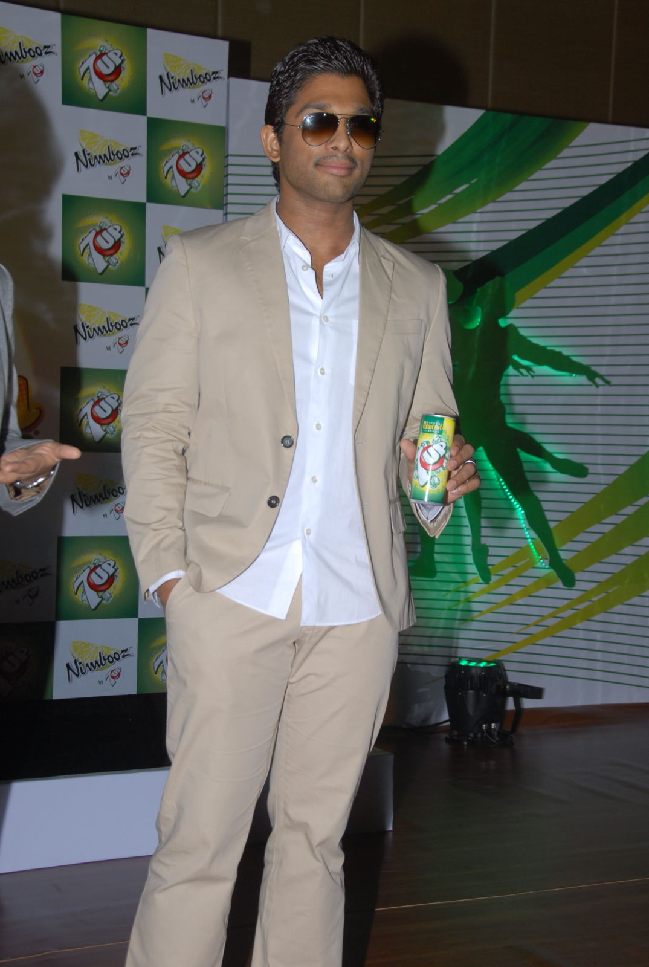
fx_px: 1534
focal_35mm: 57
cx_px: 324
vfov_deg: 35.0
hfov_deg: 23.9
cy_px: 484
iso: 250
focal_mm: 38
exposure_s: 1/125
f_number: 7.1
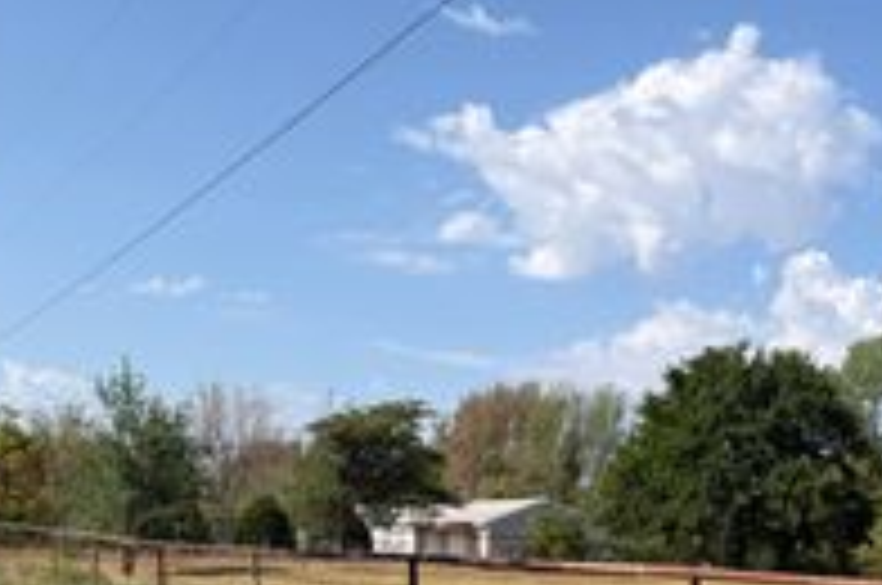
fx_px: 1345
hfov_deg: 35.3
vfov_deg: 23.6
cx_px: 686
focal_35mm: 55
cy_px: 569
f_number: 1.78
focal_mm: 6.76
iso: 80
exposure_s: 1/5319
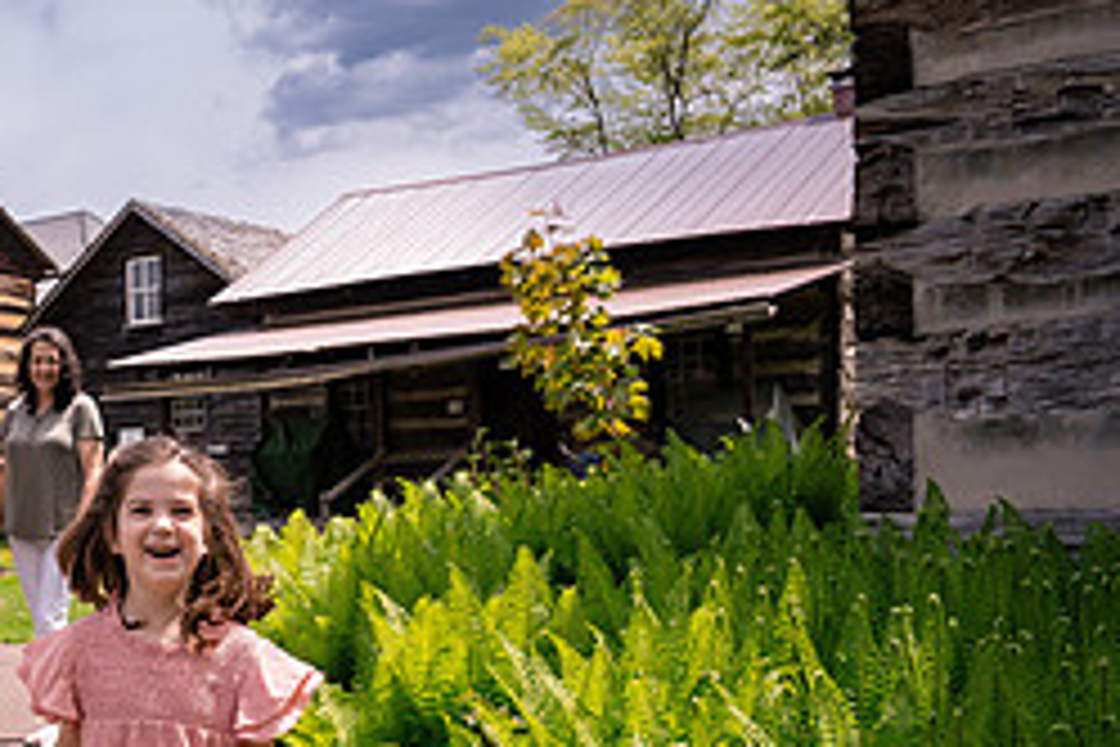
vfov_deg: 23.8
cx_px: -130
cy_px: 601
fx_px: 1742
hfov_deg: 31.4
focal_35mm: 56
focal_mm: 24
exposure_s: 1/500
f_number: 5
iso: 100
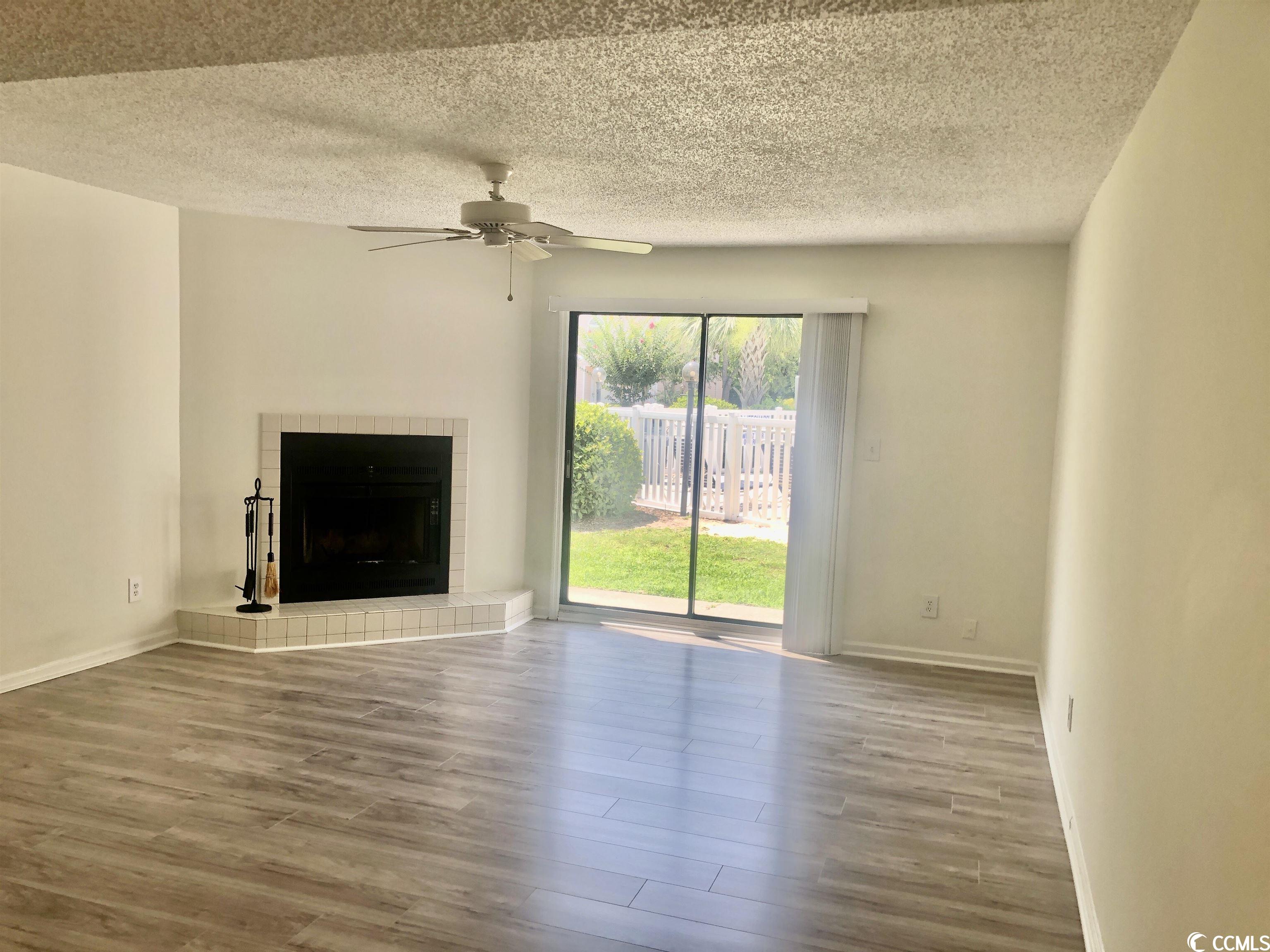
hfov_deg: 63.4
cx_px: 635
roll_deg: -0.8
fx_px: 1027
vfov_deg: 49.7
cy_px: 476
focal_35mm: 28
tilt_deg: -5.1
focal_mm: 3.99
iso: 20
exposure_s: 1/173
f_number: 1.8
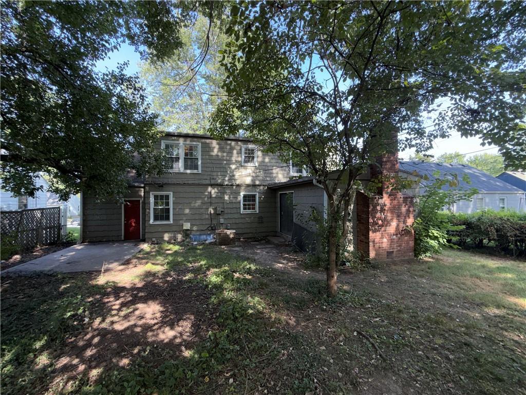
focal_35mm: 14
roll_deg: -0.2
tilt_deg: +0.4
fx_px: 213
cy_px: 198
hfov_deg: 102.1
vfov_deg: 85.7
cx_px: 263
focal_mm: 2.22
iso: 20
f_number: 2.2
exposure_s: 1/122
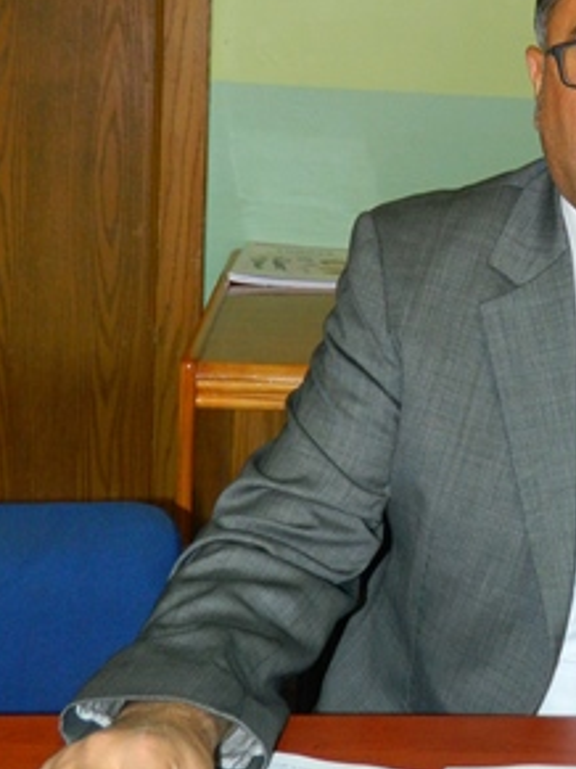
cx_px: 594
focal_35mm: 77
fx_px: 1710
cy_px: 153
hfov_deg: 18.6
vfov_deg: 24.9
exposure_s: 1/30
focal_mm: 6.2
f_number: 3.3
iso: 200
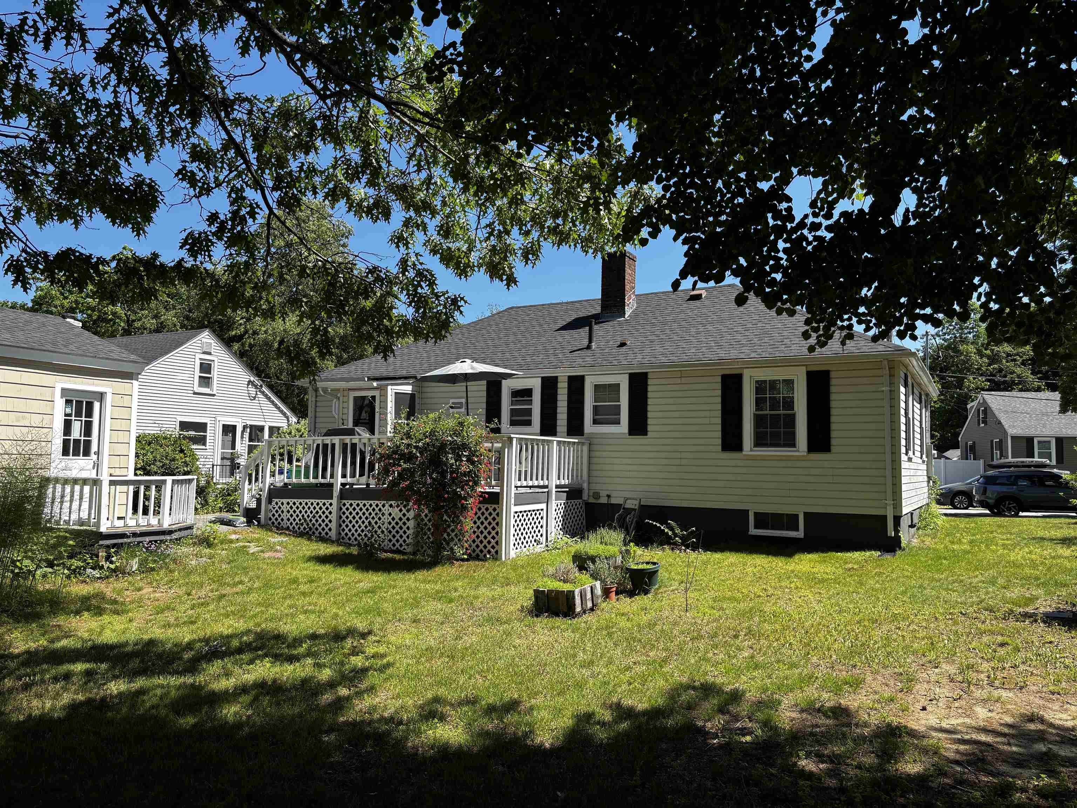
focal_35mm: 26
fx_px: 809
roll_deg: -0.9
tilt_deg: +3.4
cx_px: 538
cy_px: 404
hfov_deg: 67.3
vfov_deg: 53.1
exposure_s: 1/1418
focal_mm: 5.96
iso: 50
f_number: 1.6
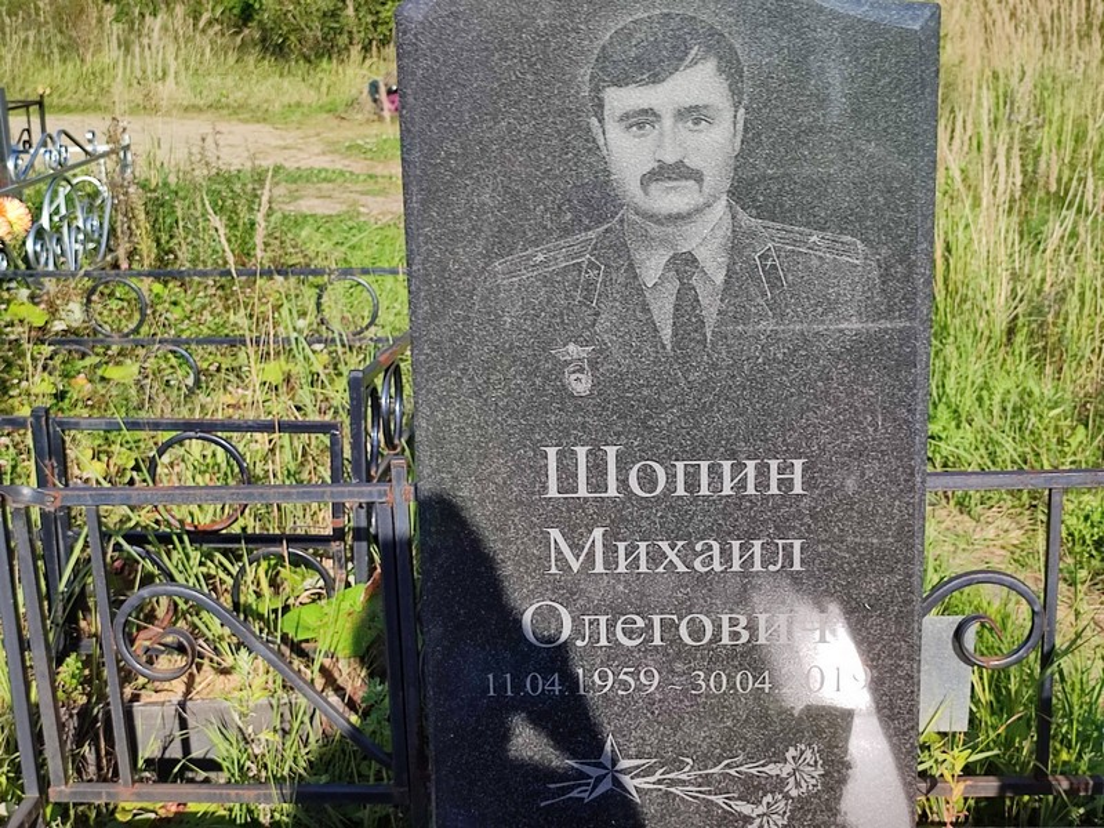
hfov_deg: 69.4
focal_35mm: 25
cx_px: 552
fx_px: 797
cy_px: 414
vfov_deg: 54.9
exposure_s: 1/570
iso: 50
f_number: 1.9
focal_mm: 6.04
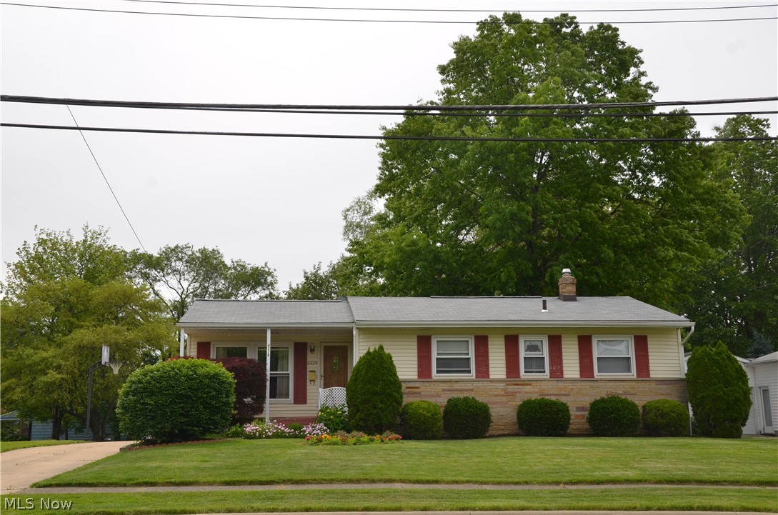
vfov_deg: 31.7
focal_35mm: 42
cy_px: 258
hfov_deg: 46.5
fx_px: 906
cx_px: 389
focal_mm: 28
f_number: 9
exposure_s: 1/250
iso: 100
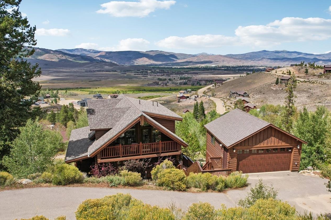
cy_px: 114
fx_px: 257
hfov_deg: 65.4
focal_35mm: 28
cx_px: 176
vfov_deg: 46.4
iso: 130
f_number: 2.8
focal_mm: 8.4
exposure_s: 1/500
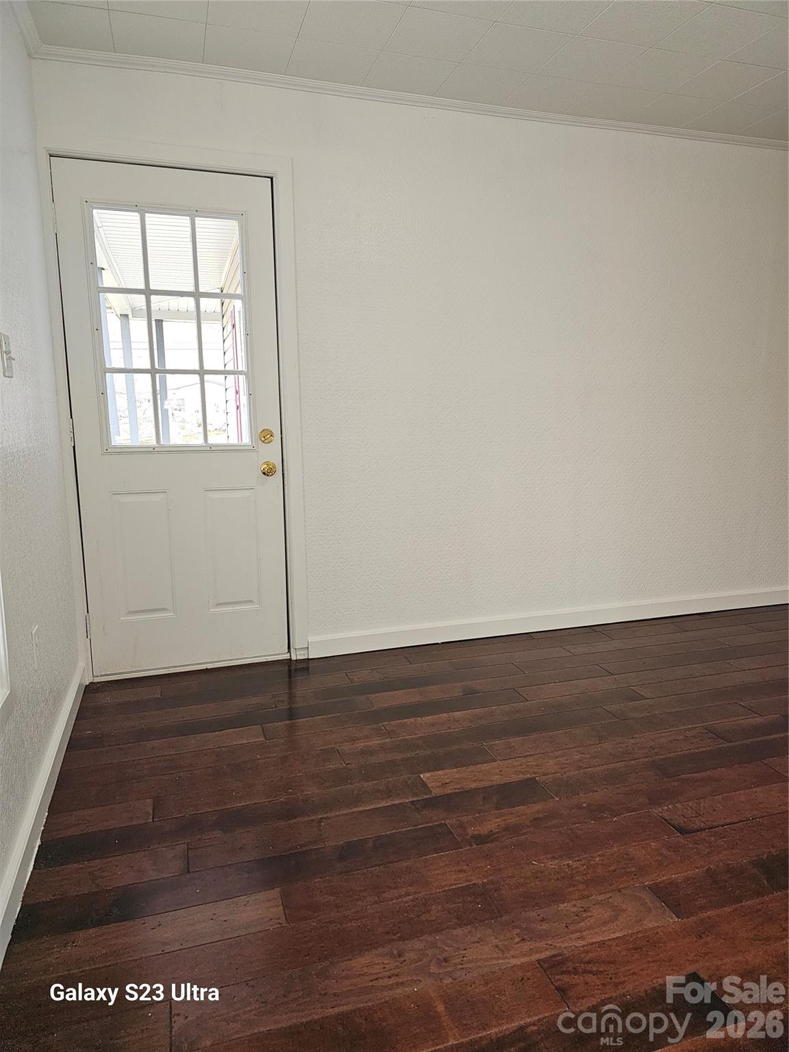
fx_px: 699
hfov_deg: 58.9
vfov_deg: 73.9
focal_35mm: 23
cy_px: 526
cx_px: 394
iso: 80
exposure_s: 1/60
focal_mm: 6.3
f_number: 1.7
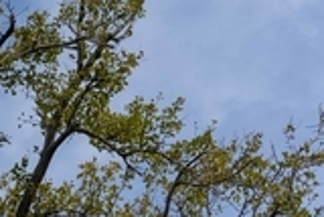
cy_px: 97
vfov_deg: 5.0
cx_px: -439
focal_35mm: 275
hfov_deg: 7.1
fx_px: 2477
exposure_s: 1/1600
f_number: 8
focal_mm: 55
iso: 400
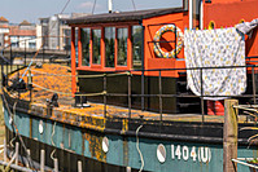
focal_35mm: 126
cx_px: 224
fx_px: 904
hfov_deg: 16.1
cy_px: 93
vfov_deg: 10.9
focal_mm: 40
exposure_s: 1/500
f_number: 5.6
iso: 64
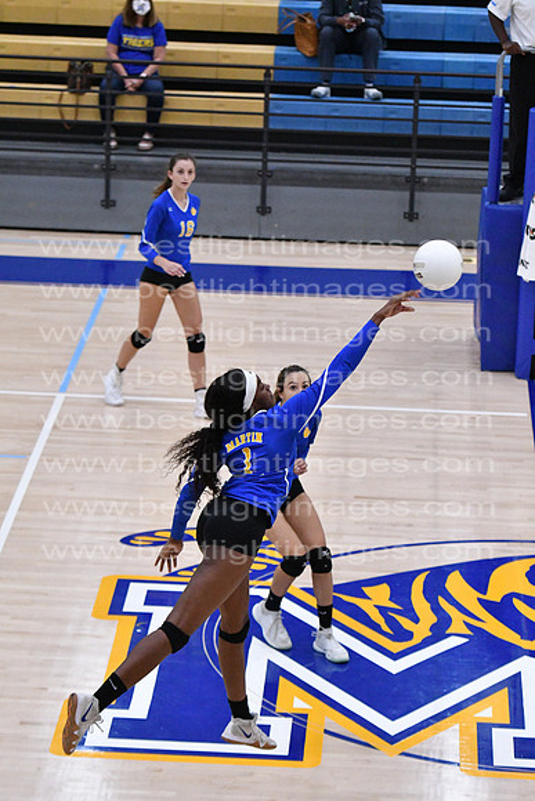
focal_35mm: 150
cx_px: 268
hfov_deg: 9.2
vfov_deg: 13.7
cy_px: 400
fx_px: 3341
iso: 6400
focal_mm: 100
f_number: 3.2
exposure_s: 1/1250
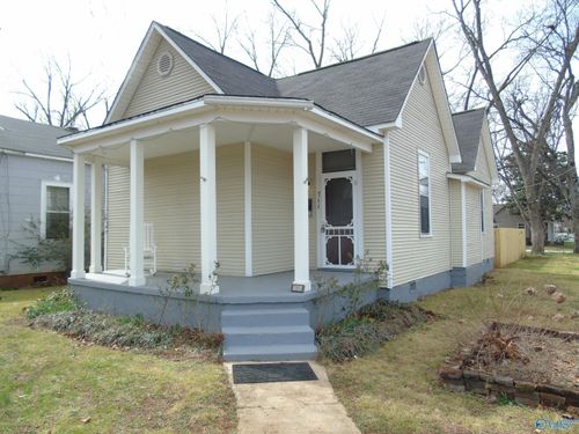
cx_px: 290
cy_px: 217
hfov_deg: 69.4
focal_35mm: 25
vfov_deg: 54.9
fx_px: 418
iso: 80
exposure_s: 1/320
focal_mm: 4.4
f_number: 3.4
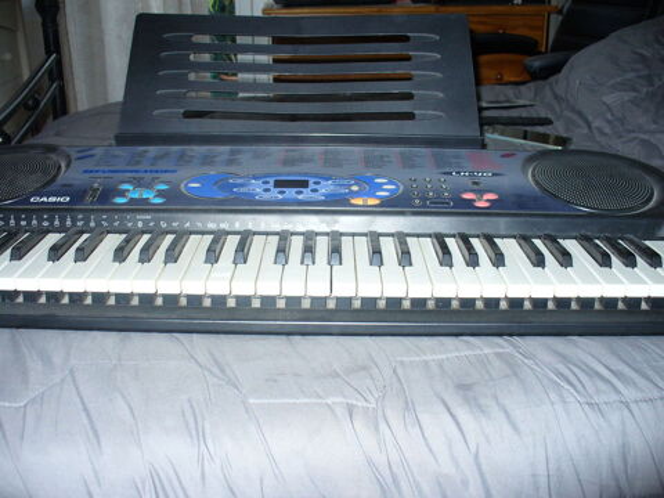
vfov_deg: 38.7
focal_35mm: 37
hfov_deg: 50.1
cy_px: 249
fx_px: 710
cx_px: 332
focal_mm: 6.1
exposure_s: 1/30
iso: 100
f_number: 2.8
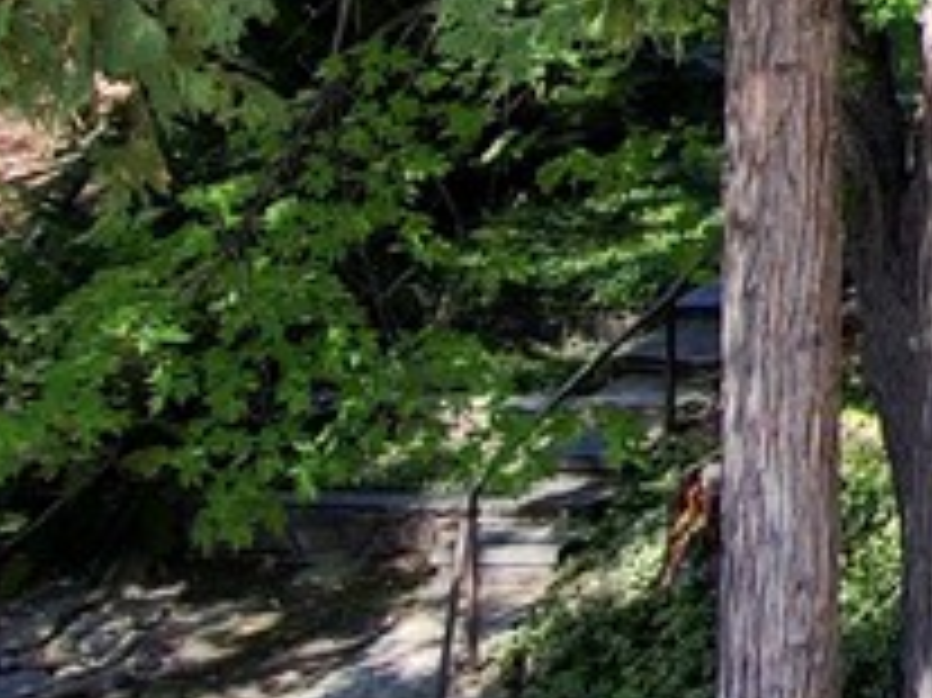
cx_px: 2242
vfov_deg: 13.1
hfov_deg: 13.6
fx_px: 2798
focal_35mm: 104
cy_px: -466
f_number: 2.8
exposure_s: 1/452
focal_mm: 3.7
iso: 100
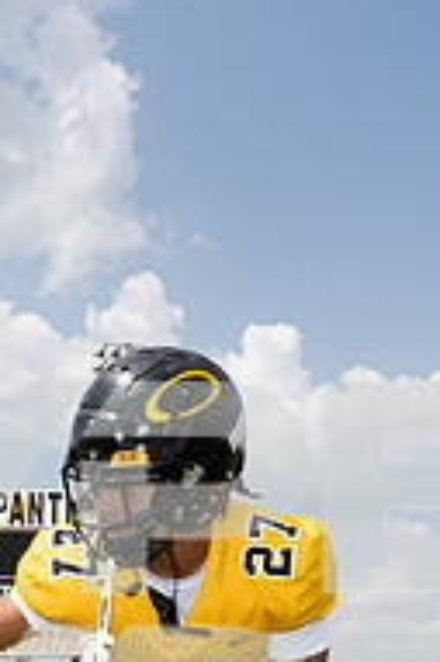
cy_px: 735
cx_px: 49
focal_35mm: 66
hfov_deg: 20.2
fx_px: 1212
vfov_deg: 27.8
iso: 160
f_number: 11
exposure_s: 1/250
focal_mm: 28
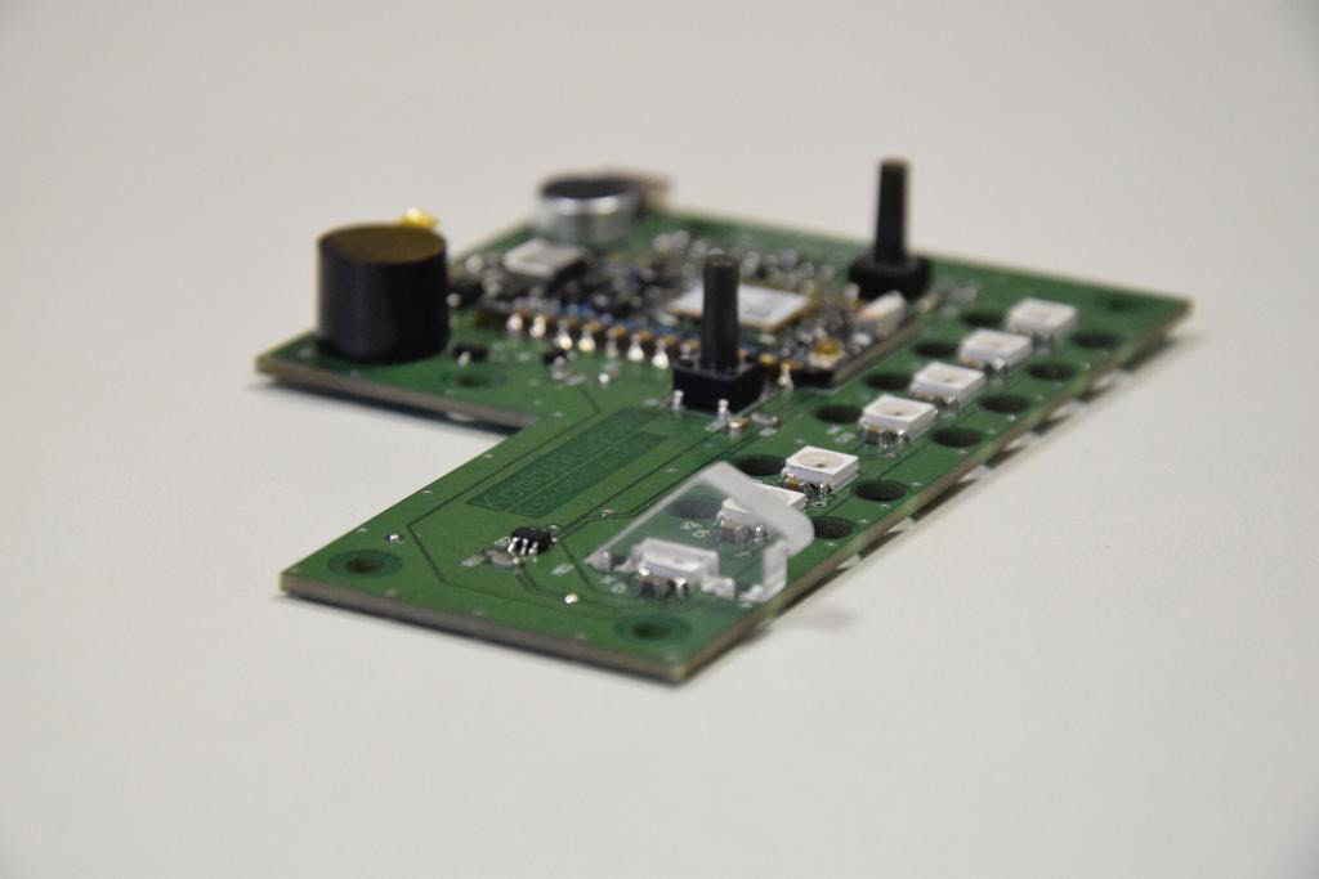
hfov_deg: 13.0
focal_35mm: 158
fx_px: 5771
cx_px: 660
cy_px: 440
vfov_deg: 8.7
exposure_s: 1/200
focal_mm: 105
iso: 5000
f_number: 9
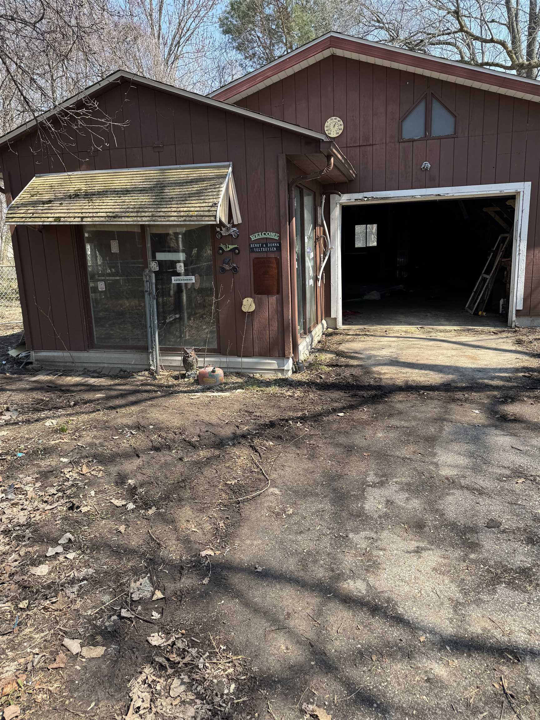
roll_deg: +3.3
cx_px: 270
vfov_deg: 71.6
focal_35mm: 24
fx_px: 499
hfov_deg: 56.8
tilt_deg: -12.5
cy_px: 360
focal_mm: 6.76
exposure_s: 1/1131
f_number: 1.78
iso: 80
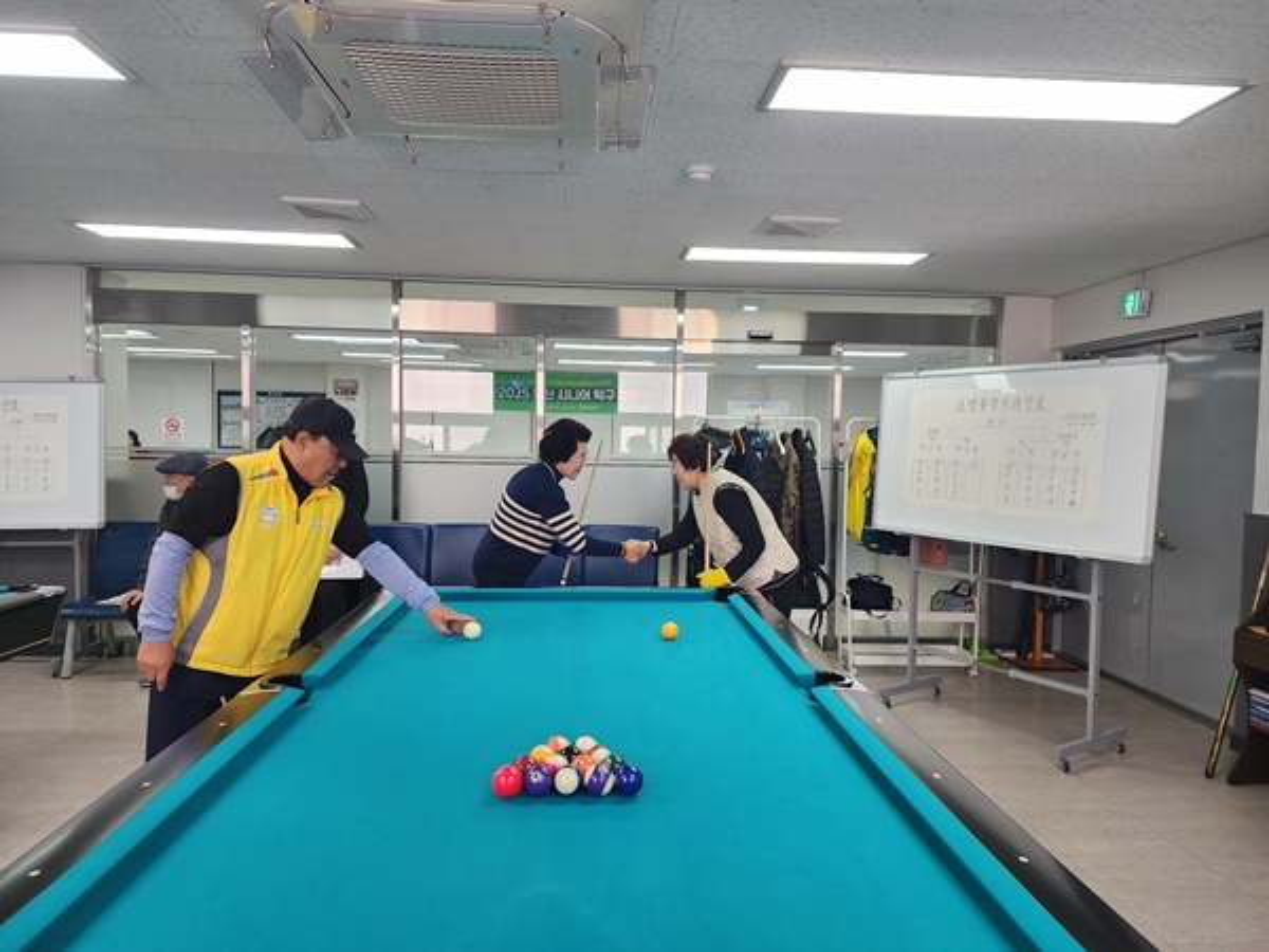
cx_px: 634
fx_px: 843
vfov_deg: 58.9
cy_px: 476
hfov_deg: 73.9
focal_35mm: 23
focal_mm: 6.4
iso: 100
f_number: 1.8
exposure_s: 1/120
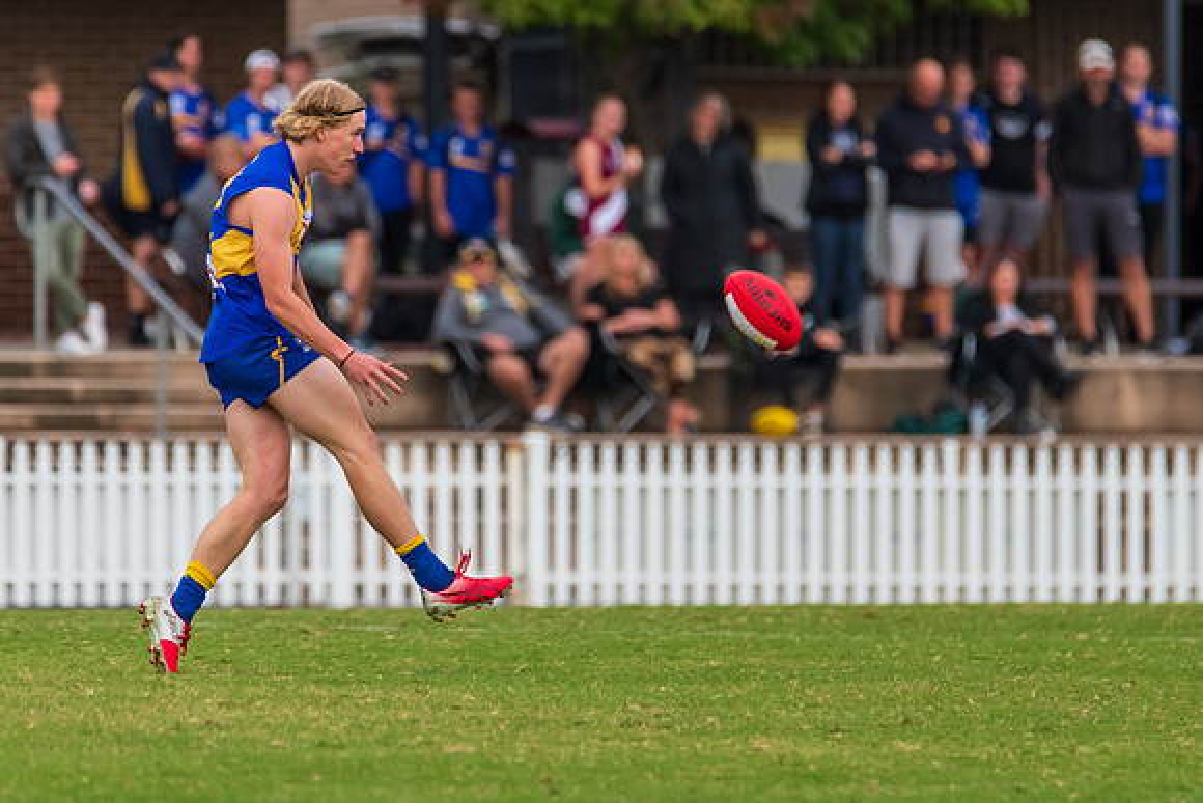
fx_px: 25173
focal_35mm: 753
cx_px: 637
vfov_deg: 1.8
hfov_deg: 2.7
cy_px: 365
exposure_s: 1/1250
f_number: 7.1
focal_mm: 550
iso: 1000
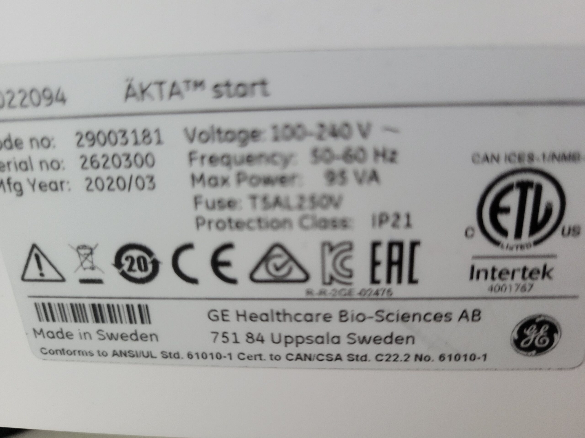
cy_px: 219
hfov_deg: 67.3
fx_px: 439
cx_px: 292
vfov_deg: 53.1
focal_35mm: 26
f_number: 1.8
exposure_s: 1/50
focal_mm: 5.4
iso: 640
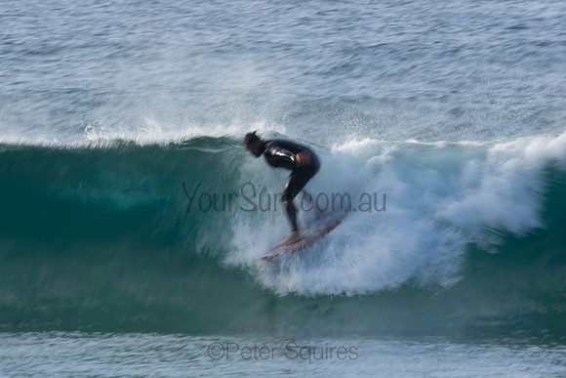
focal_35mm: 750
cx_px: 283
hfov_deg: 2.7
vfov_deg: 1.8
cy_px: 189
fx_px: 11794
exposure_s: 1/20
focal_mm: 500
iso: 125
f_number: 25
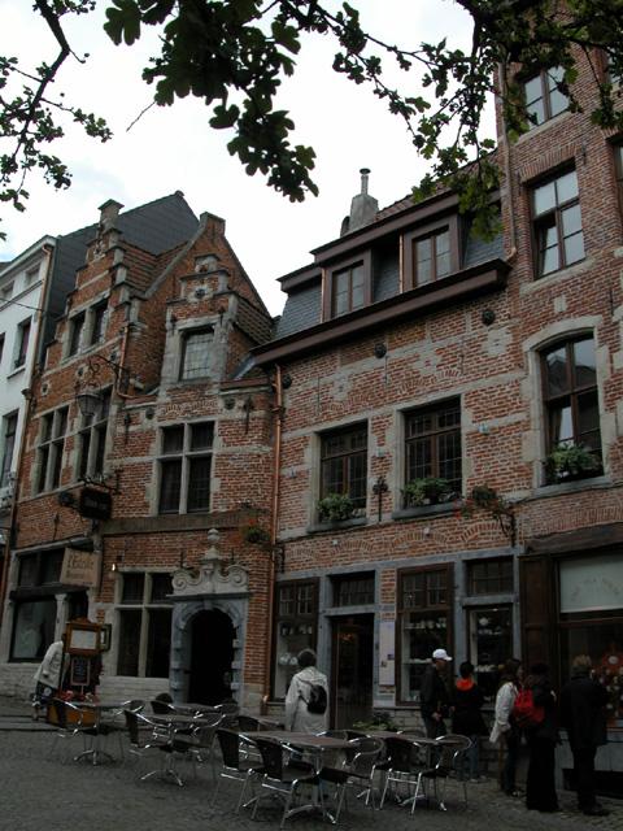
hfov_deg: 41.8
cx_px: 312
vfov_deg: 54.0
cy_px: 416
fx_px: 816
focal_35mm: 34
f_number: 5.6
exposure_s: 1/249
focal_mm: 8.9
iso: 100
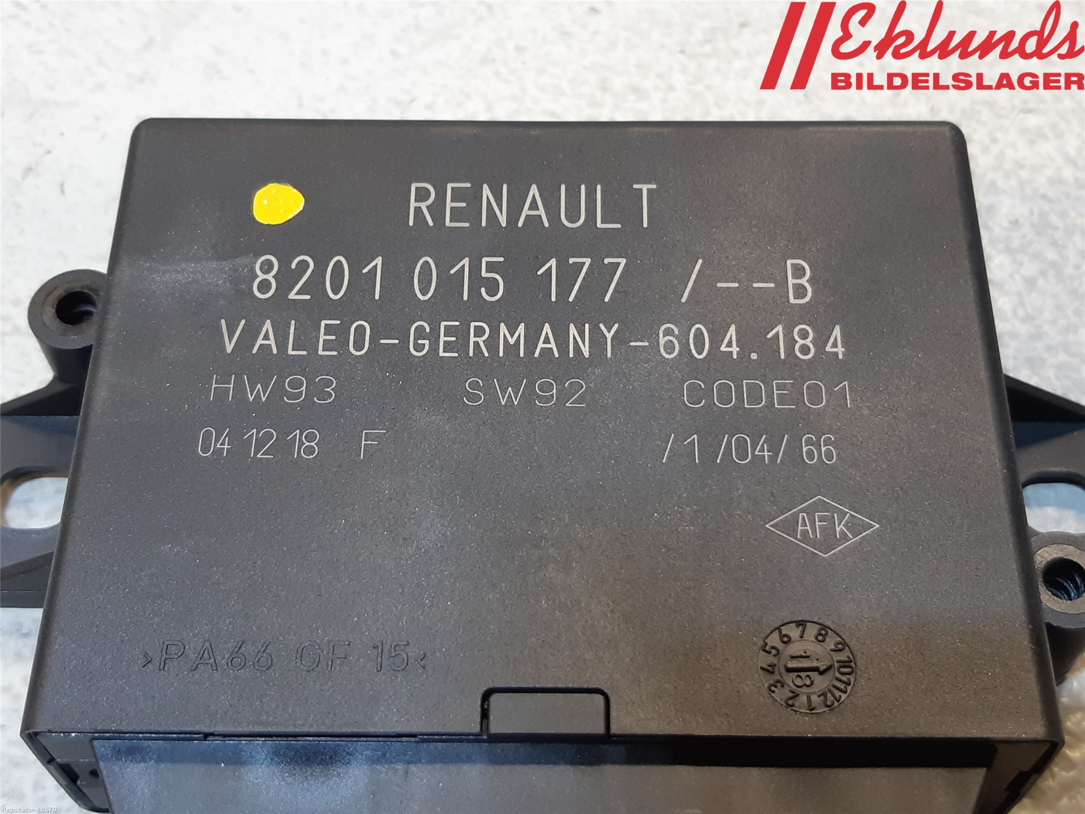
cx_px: 542
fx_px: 815
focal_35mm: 26
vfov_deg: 53.1
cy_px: 407
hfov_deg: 67.3
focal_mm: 3.93
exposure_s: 1/50
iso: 100
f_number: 1.7
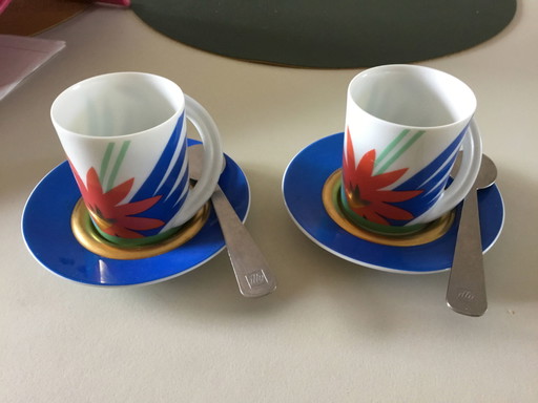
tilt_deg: -42.5
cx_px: 269
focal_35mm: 31
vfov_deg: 45.4
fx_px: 482
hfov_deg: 58.4
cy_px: 202
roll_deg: -1.0
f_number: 2.4
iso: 160
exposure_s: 1/33
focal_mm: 3.3
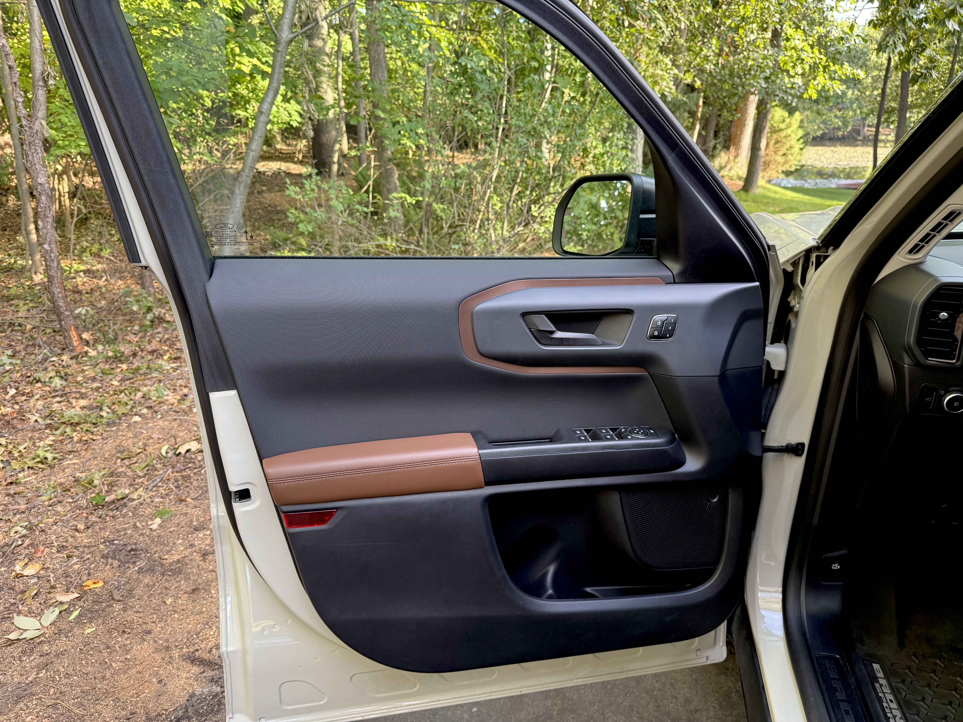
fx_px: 668
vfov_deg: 56.8
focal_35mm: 24
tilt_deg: -18.8
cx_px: 482
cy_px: 361
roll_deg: -0.5
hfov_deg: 71.6
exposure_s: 1/121
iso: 160
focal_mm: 6.76
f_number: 1.78
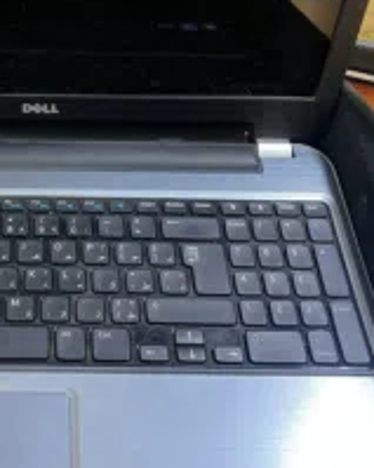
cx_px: 42
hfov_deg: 28.6
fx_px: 706
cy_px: 153
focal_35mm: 51
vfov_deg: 36.3
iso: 400
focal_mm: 5.7
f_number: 1.5
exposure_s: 1/33
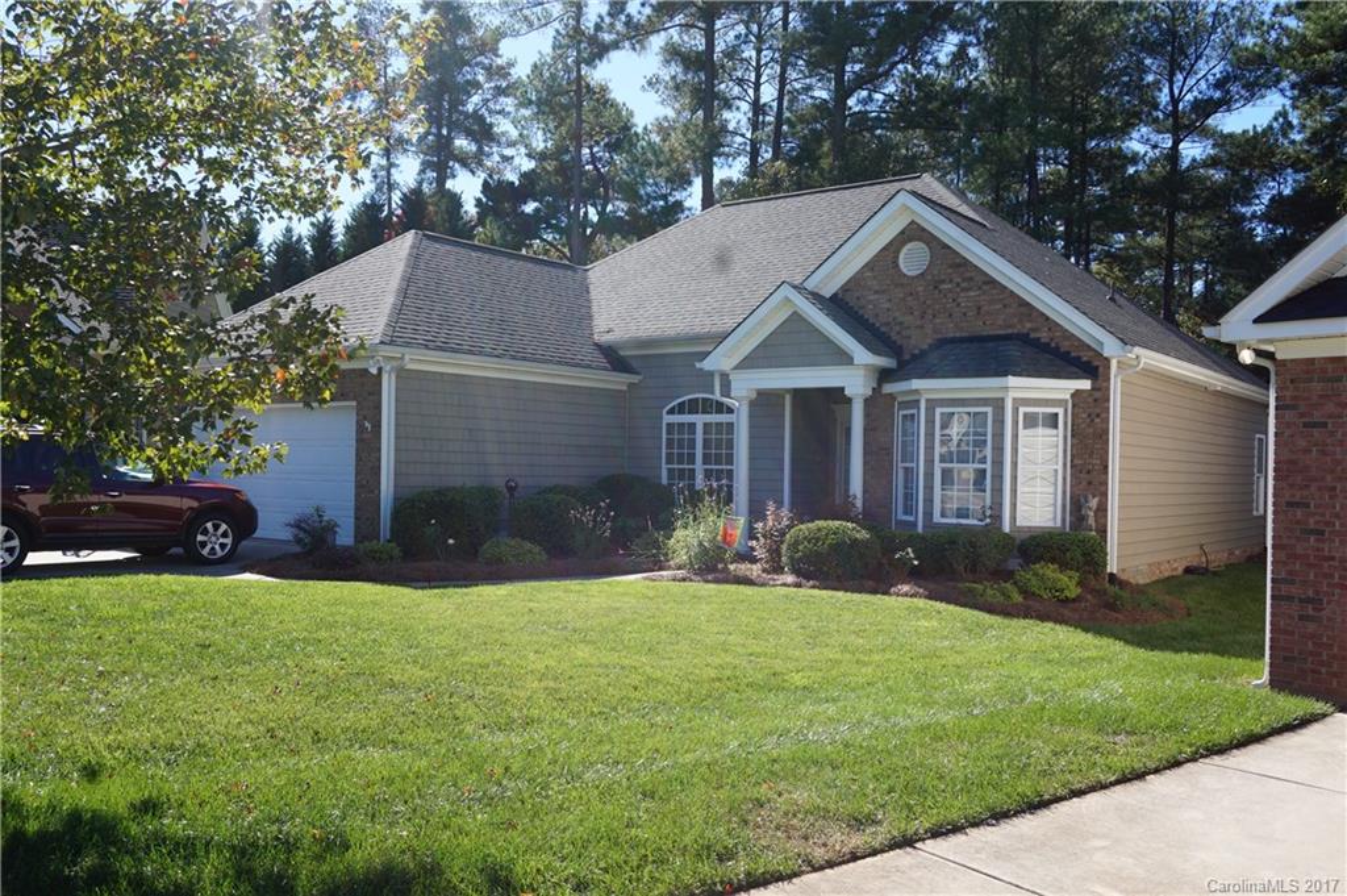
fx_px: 1122
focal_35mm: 30
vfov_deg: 43.5
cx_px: 674
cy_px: 448
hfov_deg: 62.0
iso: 100
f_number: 11
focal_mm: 20
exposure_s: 1/80
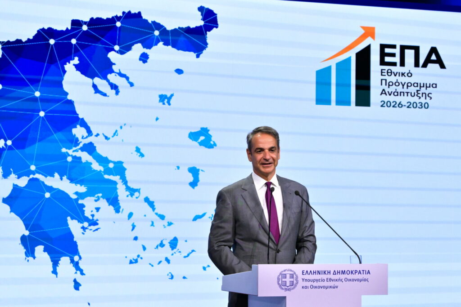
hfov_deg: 19.5
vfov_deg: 13.0
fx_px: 1345
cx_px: 230
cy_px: 154
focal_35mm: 105
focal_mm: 70
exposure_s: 1/640
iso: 8000
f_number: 5.6
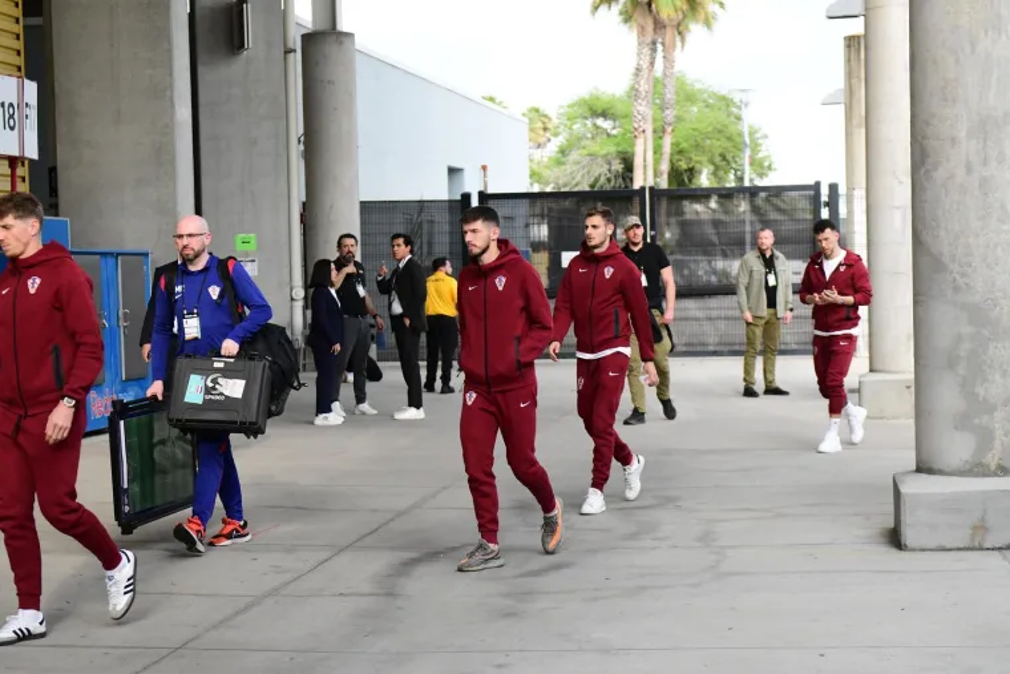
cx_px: 505
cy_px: 337
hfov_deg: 26.0
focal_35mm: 78
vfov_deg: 17.5
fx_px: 2189
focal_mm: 52
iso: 3200
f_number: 3.2
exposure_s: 1/8000
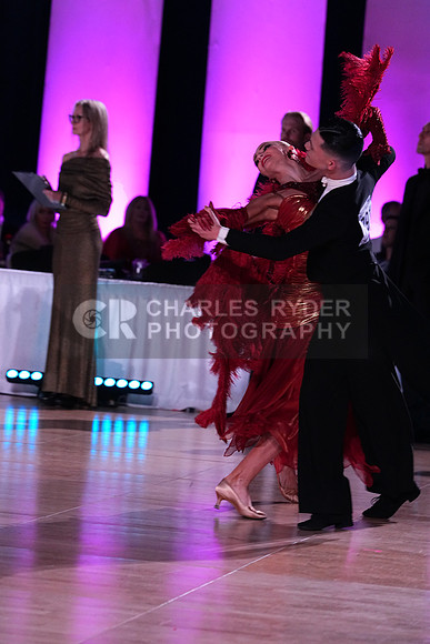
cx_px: 215
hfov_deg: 8.7
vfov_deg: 13.0
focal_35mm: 158
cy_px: 322
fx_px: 2829
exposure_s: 1/320
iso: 5000
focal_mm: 158
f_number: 5
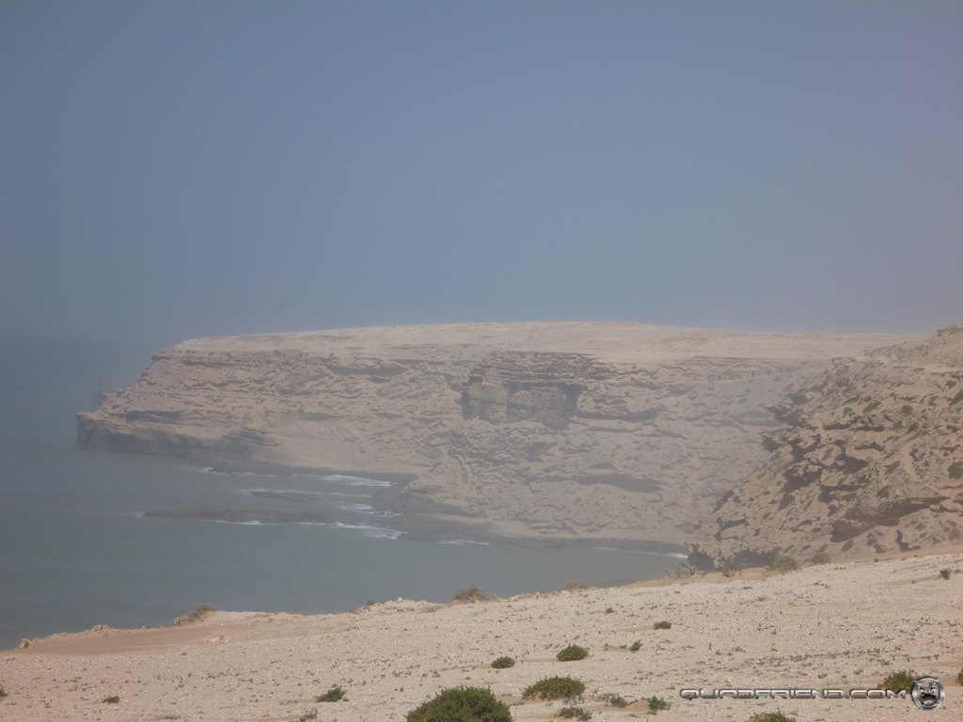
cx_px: 482
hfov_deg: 22.8
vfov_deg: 17.2
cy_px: 361
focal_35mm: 86
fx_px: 2392
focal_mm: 15.3
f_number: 5.6
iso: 80
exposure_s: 1/640
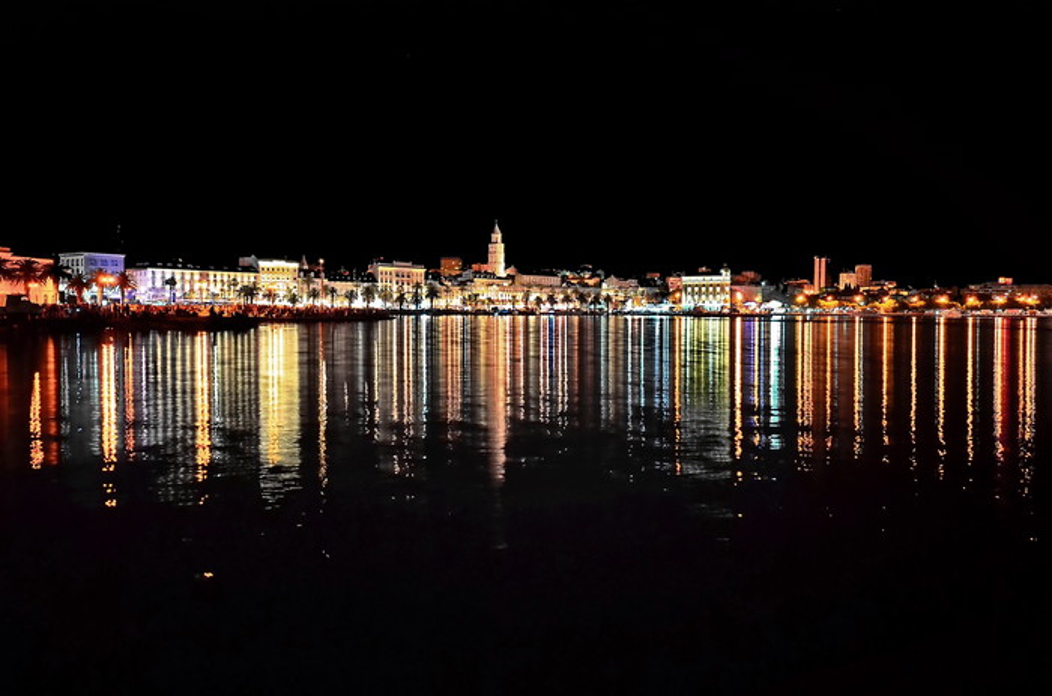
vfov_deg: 43.4
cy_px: 348
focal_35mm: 30
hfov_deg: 62.1
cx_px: 526
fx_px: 874
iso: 800
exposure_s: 2.5
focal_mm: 20
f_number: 5.6
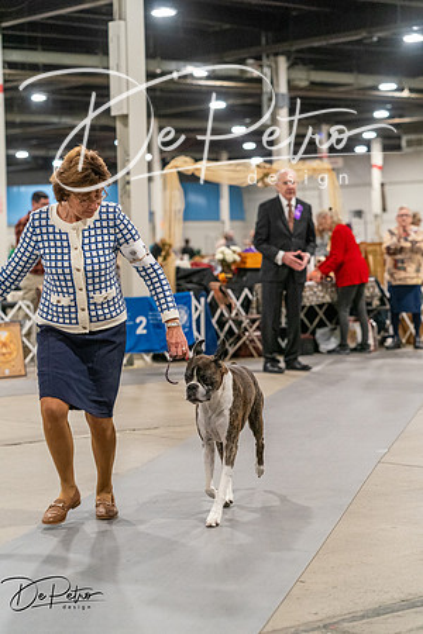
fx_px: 1569
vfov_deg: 22.9
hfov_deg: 15.4
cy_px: 317
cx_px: 212
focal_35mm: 89
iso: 6400
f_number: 3.5
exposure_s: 1/250
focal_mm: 89
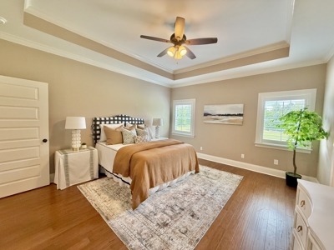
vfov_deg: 85.7
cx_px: 167
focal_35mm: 14
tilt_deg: -3.0
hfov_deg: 102.1
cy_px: 125
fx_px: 135
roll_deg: -2.0
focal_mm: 2.22
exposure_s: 1/120
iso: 250
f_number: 2.2
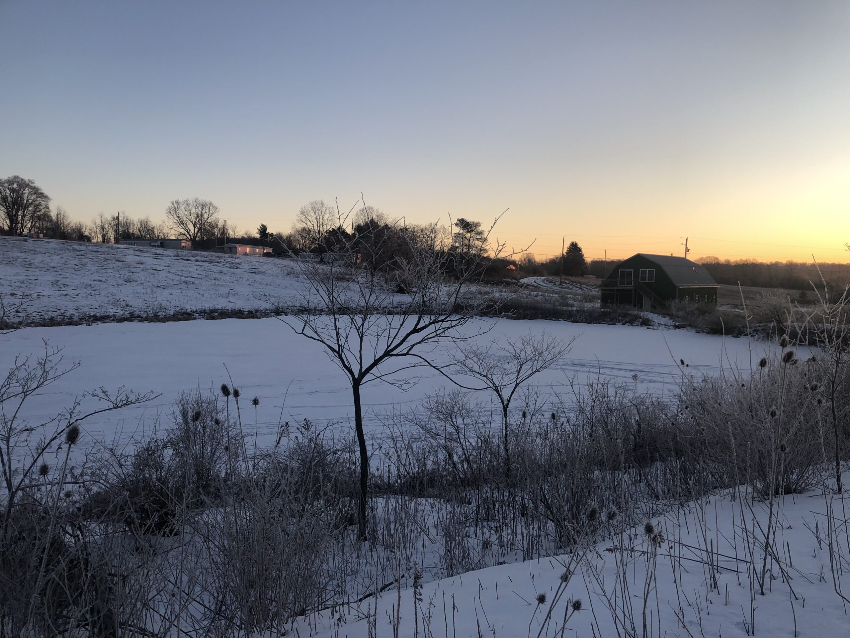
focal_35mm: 28
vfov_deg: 49.7
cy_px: 319
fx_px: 688
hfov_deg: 63.4
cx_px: 425
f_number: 1.8
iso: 20
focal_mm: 4
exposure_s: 1/282
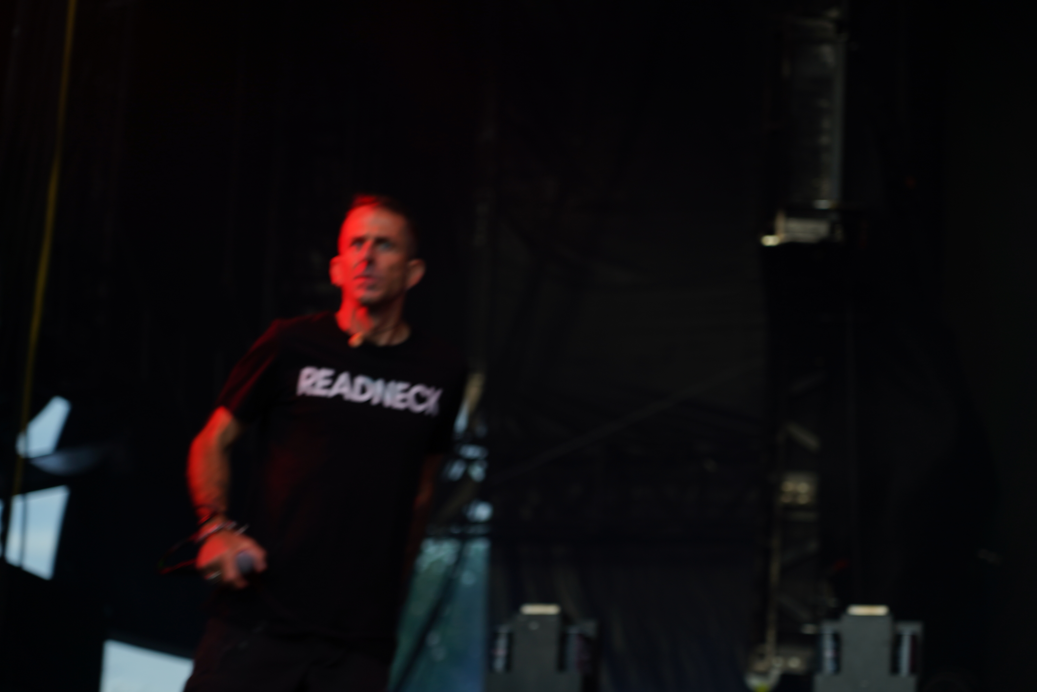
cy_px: 346
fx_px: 3024
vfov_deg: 13.0
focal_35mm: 105
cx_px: 518
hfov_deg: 19.5
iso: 100
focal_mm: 105
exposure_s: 1/125
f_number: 4
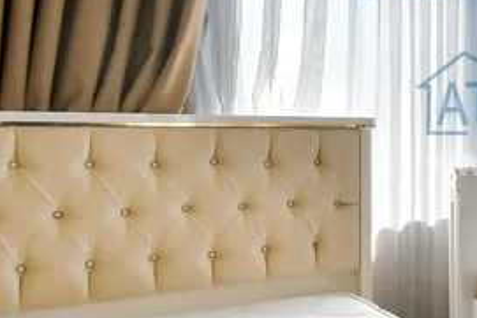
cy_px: 112
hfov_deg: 31.4
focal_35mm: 47
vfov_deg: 28.5
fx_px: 623
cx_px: 634
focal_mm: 10
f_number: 8
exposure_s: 1/60
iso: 280
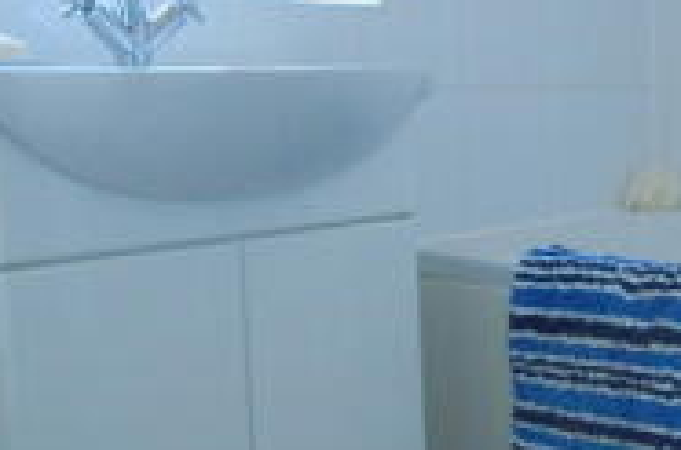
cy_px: 177
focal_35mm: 53
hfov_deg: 34.2
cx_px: 685
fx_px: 1000
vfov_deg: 25.3
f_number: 4.5
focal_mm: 10
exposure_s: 1/80
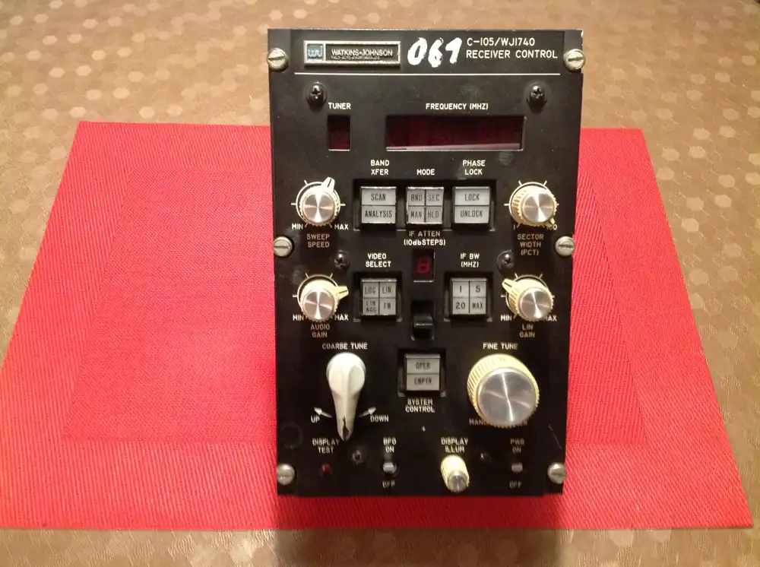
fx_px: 767
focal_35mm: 35
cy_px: 284
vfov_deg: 40.6
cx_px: 380
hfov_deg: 52.7
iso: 400
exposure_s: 1/15
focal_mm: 4.28
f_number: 2.4
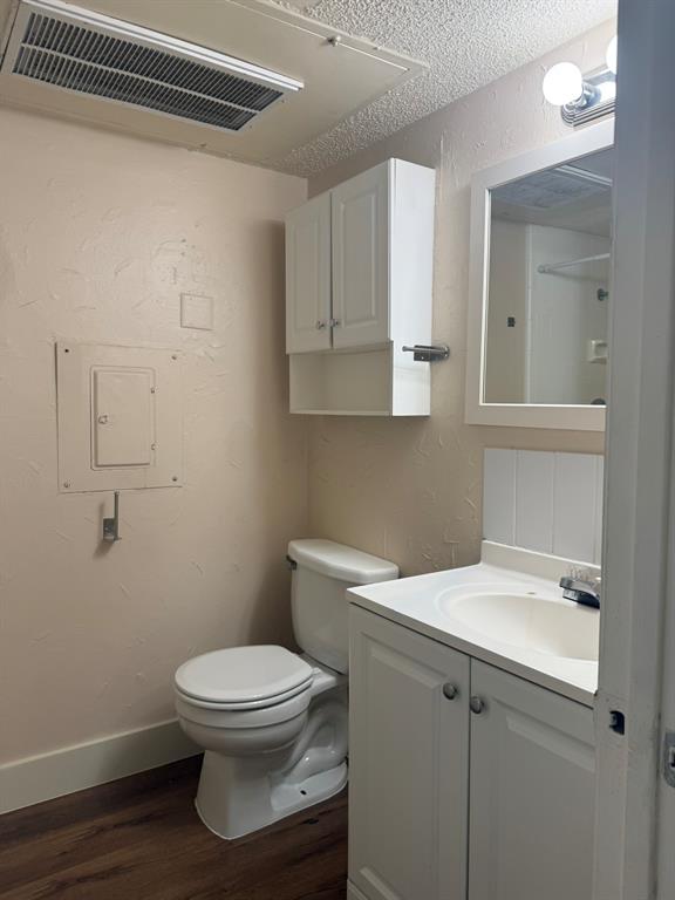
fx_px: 624
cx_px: 338
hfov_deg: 56.8
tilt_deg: -3.2
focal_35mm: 24
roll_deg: -0.7
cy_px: 450
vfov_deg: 71.6
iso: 100
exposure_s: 1/60
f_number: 1.78
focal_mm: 6.76
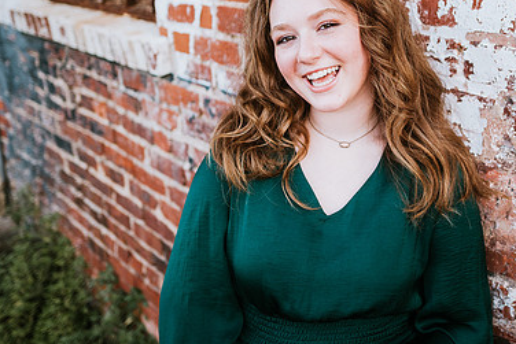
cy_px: 108
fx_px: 531
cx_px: 350
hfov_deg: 50.8
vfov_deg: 35.5
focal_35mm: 37
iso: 100
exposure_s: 1/400
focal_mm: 24
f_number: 2
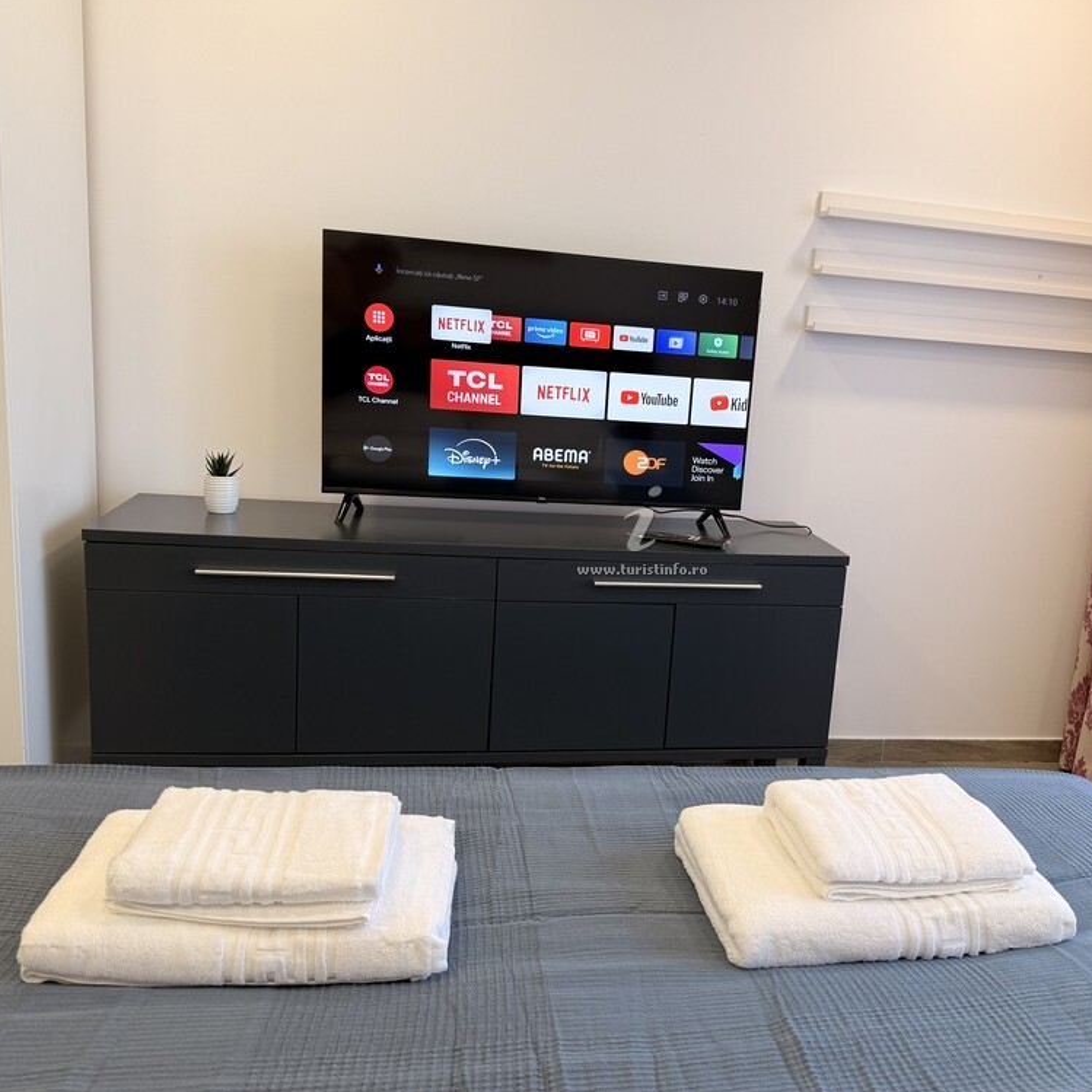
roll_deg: -4.5
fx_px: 1035
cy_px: 551
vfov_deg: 55.6
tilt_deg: -12.1
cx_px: 665
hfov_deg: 55.1
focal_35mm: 29
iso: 80
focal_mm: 6.76
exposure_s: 1/100
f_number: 1.78
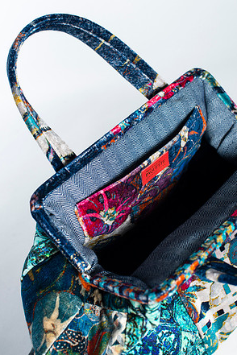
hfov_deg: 26.5
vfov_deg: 38.9
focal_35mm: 51
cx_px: 118
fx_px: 504
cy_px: 175
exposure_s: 1/200
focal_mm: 50
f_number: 6.3
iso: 200
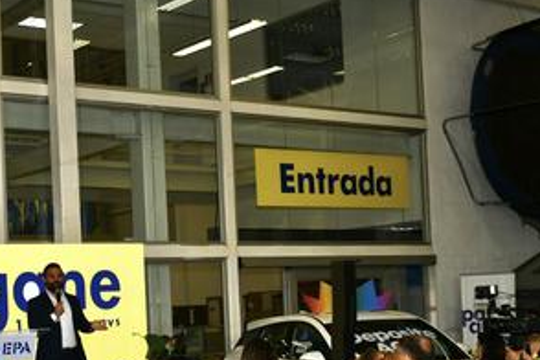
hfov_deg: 29.3
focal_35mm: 68
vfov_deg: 19.8
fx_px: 1020
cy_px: 293
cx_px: 154
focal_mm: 27
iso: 180
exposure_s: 1/125
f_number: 5.6
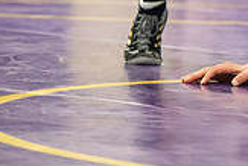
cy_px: -126
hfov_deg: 4.3
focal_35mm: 480
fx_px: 3310
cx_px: 362
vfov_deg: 2.9
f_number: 3.2
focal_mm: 135
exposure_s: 1/250
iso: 2000
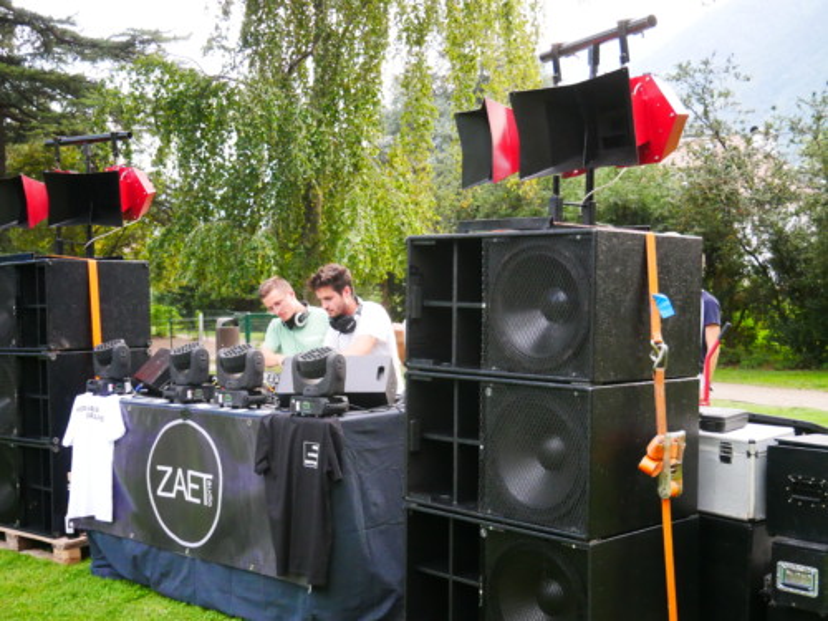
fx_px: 1052
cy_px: 310
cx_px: 414
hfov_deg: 42.9
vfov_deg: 32.9
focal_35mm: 44
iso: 3200
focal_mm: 22
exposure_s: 1/400
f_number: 4.2
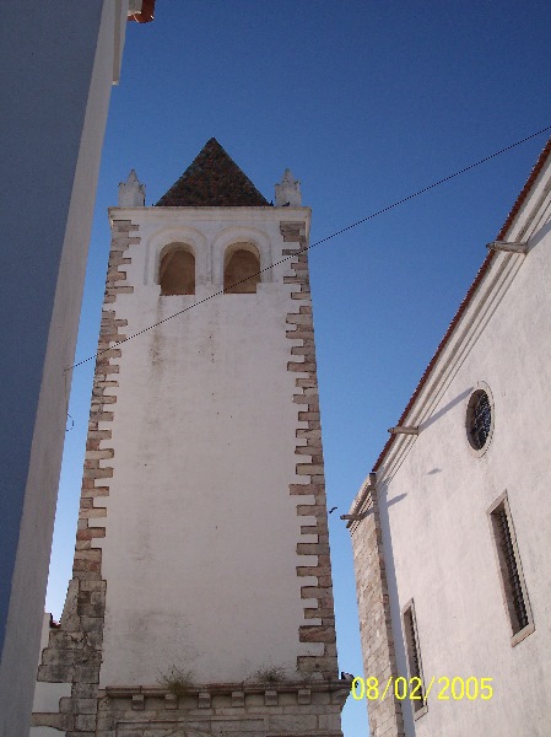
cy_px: 368
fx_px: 808
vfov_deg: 49.0
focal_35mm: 38
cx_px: 276
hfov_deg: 37.7
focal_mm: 8
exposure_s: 1/1000
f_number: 4.8
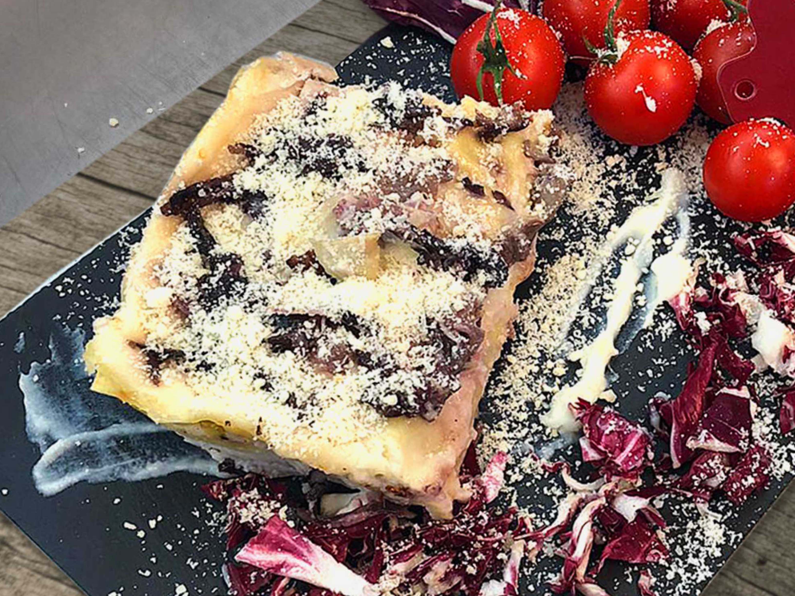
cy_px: 298
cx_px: 398
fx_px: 1516
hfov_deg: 29.4
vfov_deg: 22.3
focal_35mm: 66
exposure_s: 1/13
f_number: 3.7
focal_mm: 11
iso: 320
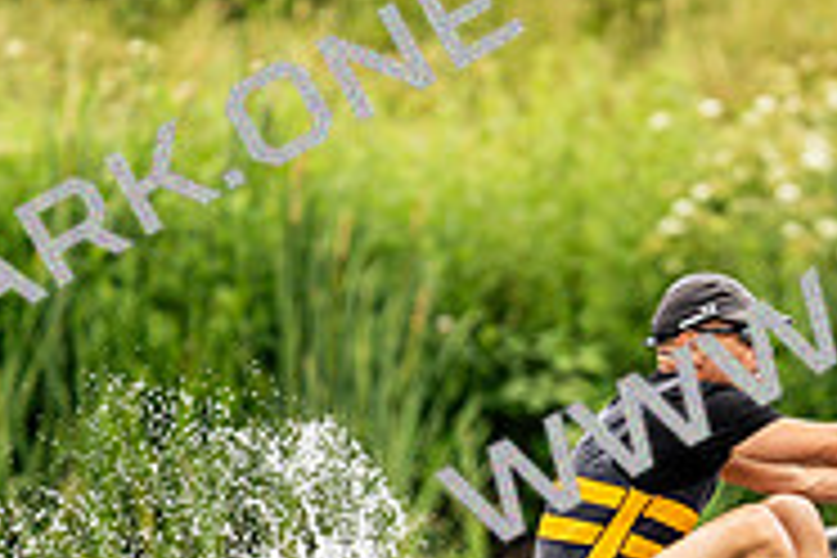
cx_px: 994
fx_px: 41335
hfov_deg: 1.2
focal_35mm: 1778
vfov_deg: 0.8
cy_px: 556
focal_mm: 571
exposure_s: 1/2000
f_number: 6.3
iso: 640
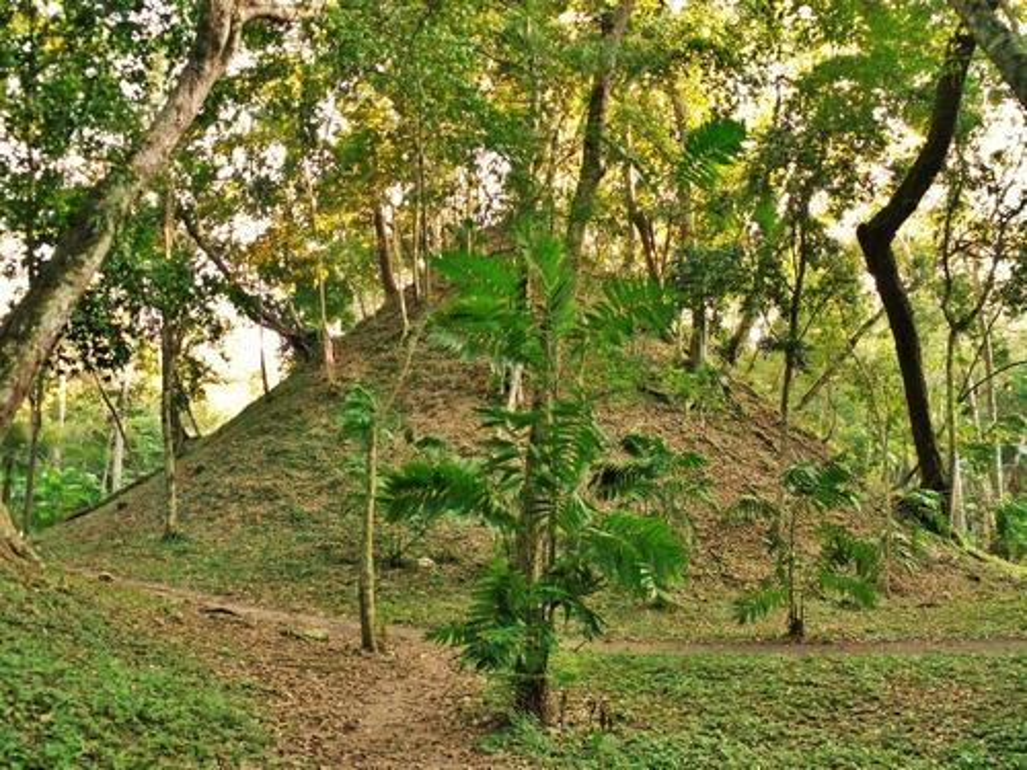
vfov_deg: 40.7
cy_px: 385
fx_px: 1038
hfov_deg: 52.6
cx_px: 514
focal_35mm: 35
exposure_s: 1/60
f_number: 2.8
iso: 800
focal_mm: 7.4
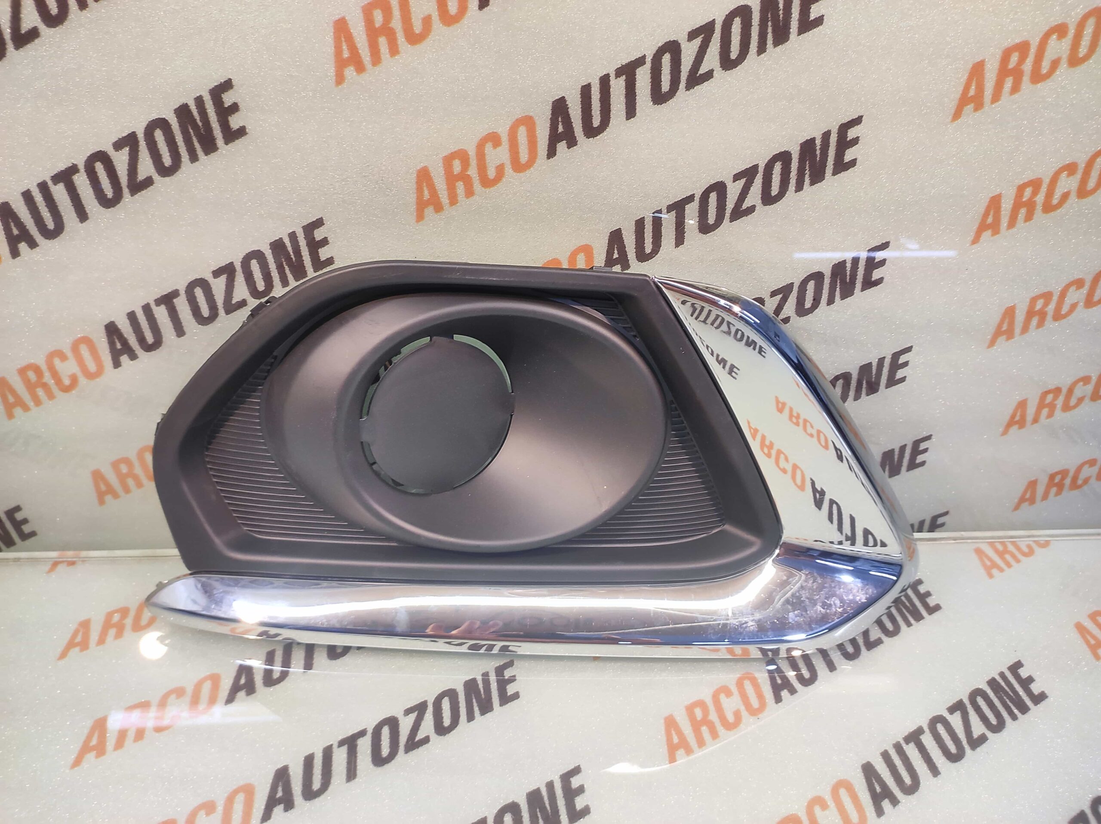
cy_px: 412
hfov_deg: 91.1
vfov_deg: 74.7
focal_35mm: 17
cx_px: 550
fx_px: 540
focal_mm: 4.74
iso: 217
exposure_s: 1/33
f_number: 1.79
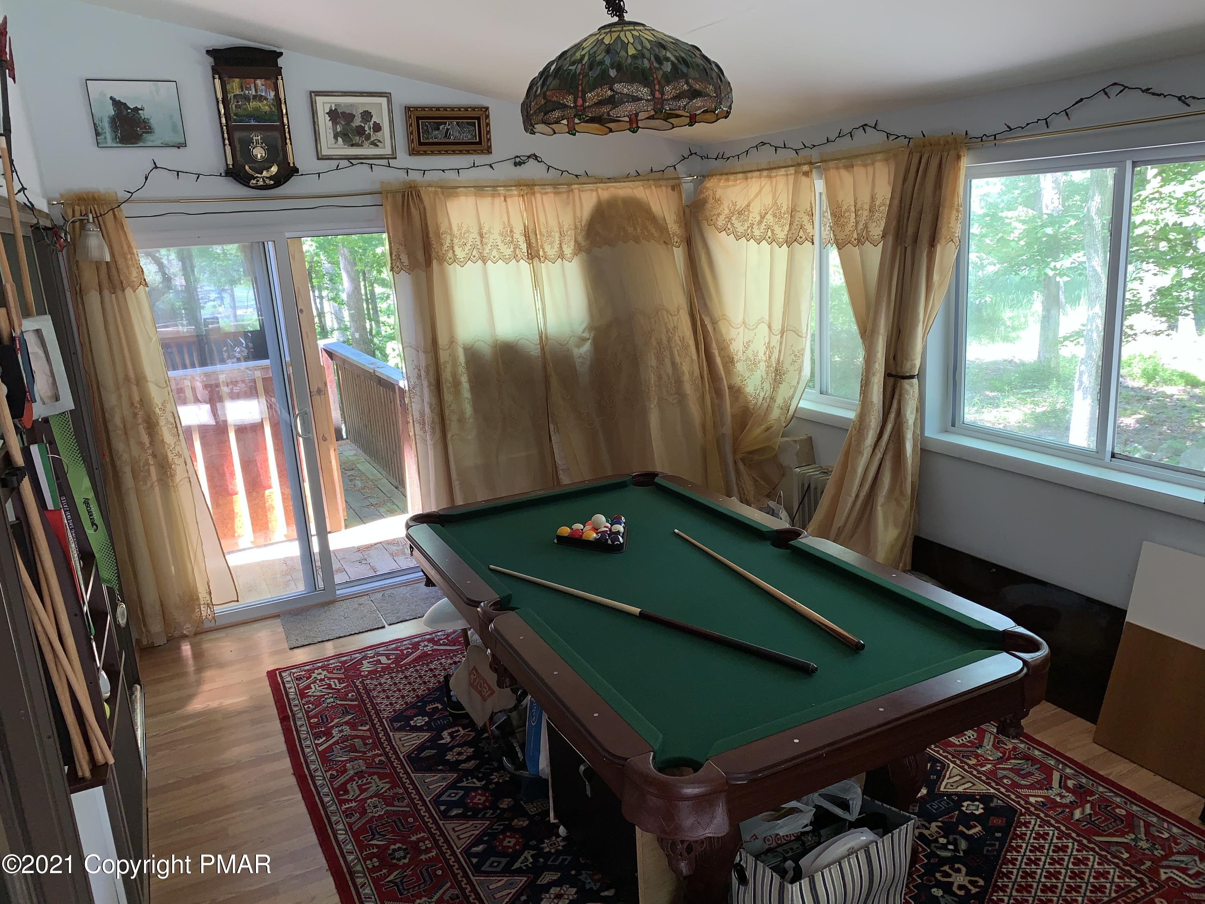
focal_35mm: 26
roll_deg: +4.0
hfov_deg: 67.3
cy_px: 452
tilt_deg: -13.7
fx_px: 905
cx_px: 602
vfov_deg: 53.1
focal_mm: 4.25
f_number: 1.8
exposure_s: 1/48
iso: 25
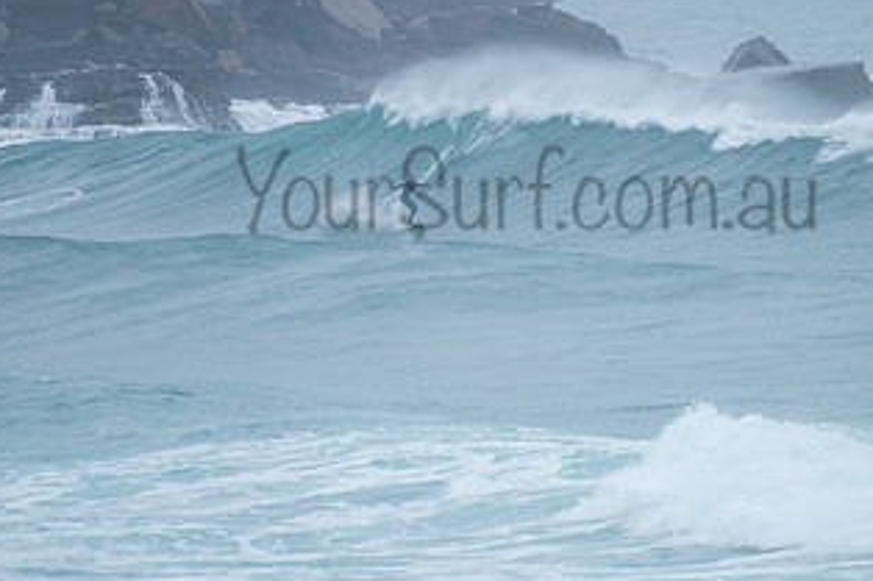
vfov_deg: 1.2
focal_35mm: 1133
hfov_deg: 1.8
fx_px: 27460
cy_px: 125
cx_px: 490
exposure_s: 1/1250
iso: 360
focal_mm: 500
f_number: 5.6
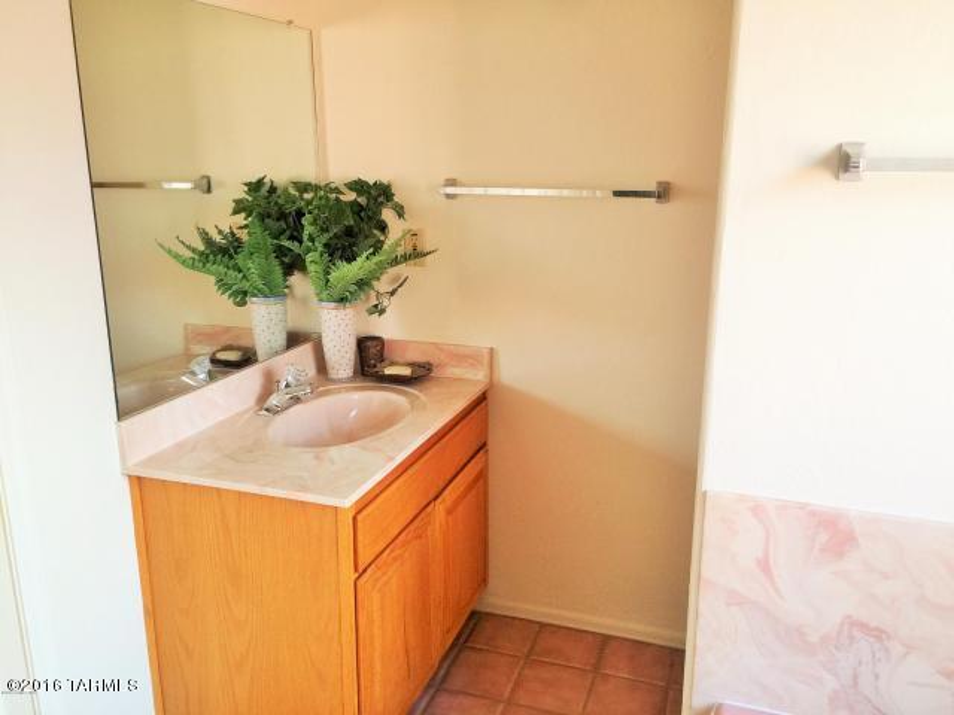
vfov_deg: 48.2
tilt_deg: -13.3
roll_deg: -0.4
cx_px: 477
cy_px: 358
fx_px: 799
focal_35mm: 29
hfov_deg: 61.7
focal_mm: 4.15
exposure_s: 1/30
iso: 40
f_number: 2.2
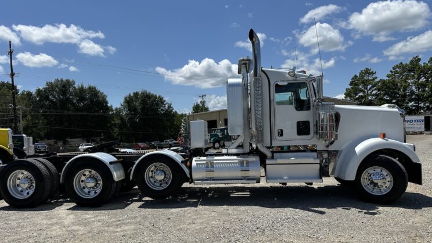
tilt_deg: -0.2
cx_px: 213
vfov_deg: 42.6
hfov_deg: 69.9
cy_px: 146
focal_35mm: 27
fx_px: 309
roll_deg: +3.7
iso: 80
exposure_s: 1/7042
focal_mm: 6.86
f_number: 1.78
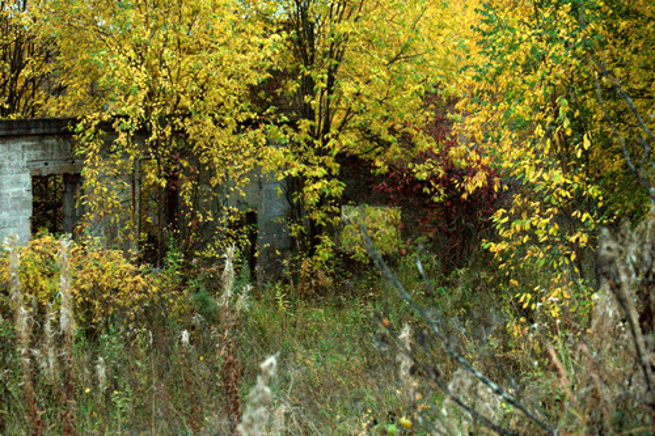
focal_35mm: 93
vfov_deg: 14.7
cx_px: 328
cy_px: 218
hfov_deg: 21.9
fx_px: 1691
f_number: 5
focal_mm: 62
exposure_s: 1/60
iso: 640
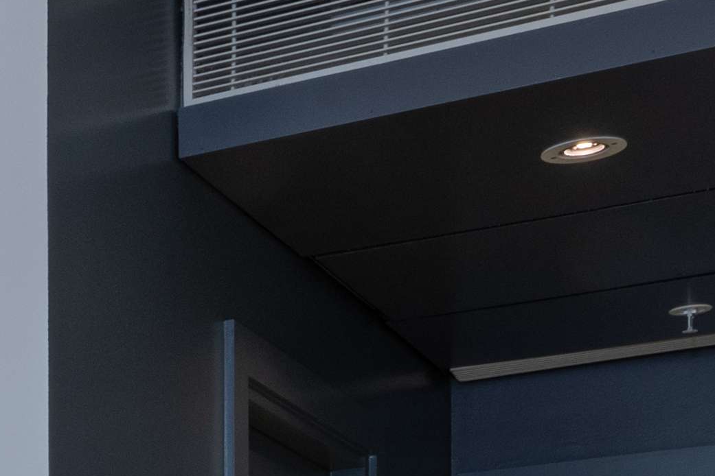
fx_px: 2204
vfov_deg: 11.2
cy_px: 940
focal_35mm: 111
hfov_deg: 15.4
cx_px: -643
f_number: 16
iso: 100
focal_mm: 14
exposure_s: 1.6
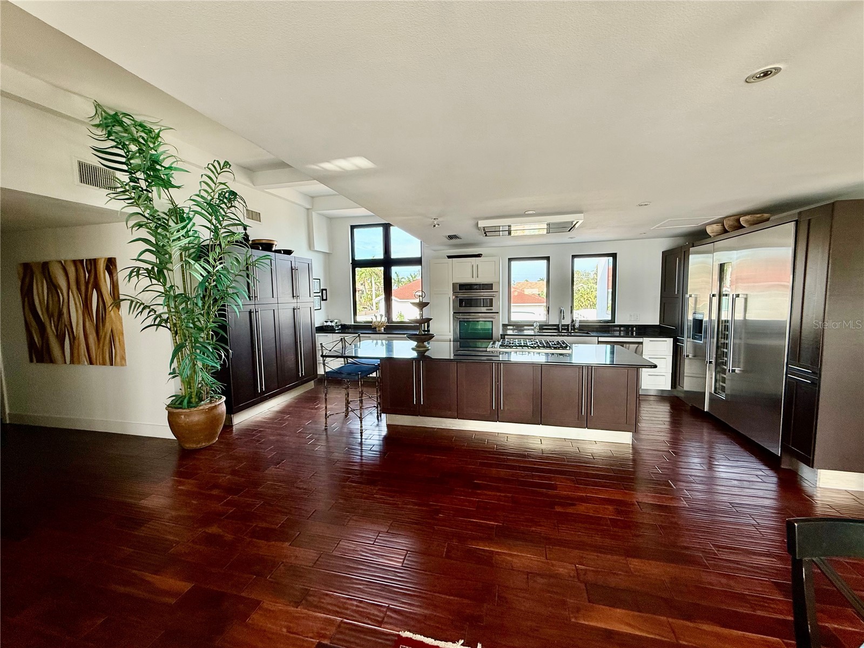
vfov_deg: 85.7
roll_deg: +0.4
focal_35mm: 14
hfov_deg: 102.1
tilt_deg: -4.7
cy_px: 324
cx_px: 432
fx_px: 349
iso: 100
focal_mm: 2.22
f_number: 2.2
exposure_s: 1/99
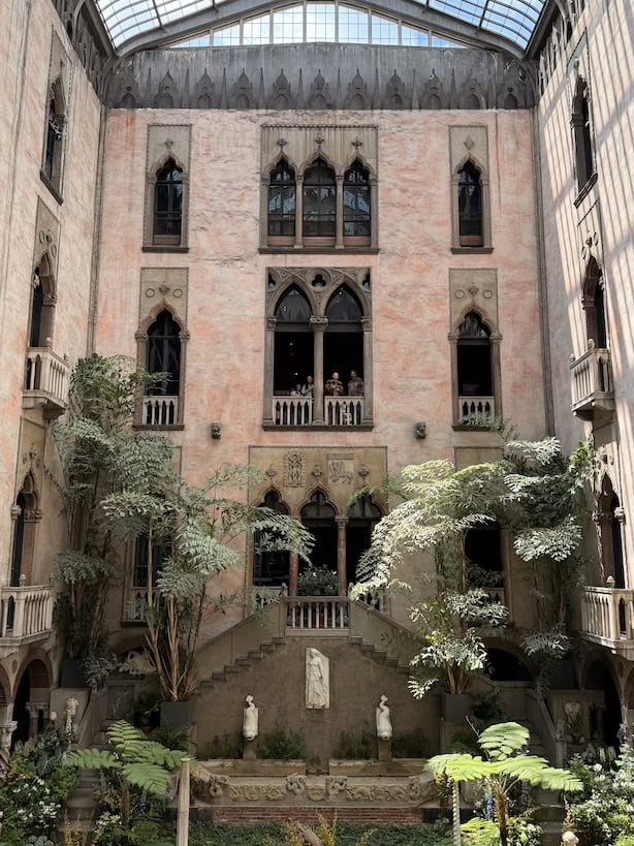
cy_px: 414
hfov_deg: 46.8
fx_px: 733
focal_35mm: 30
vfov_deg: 60.0
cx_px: 322
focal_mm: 6.8
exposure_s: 1/757
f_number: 1.8
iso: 100
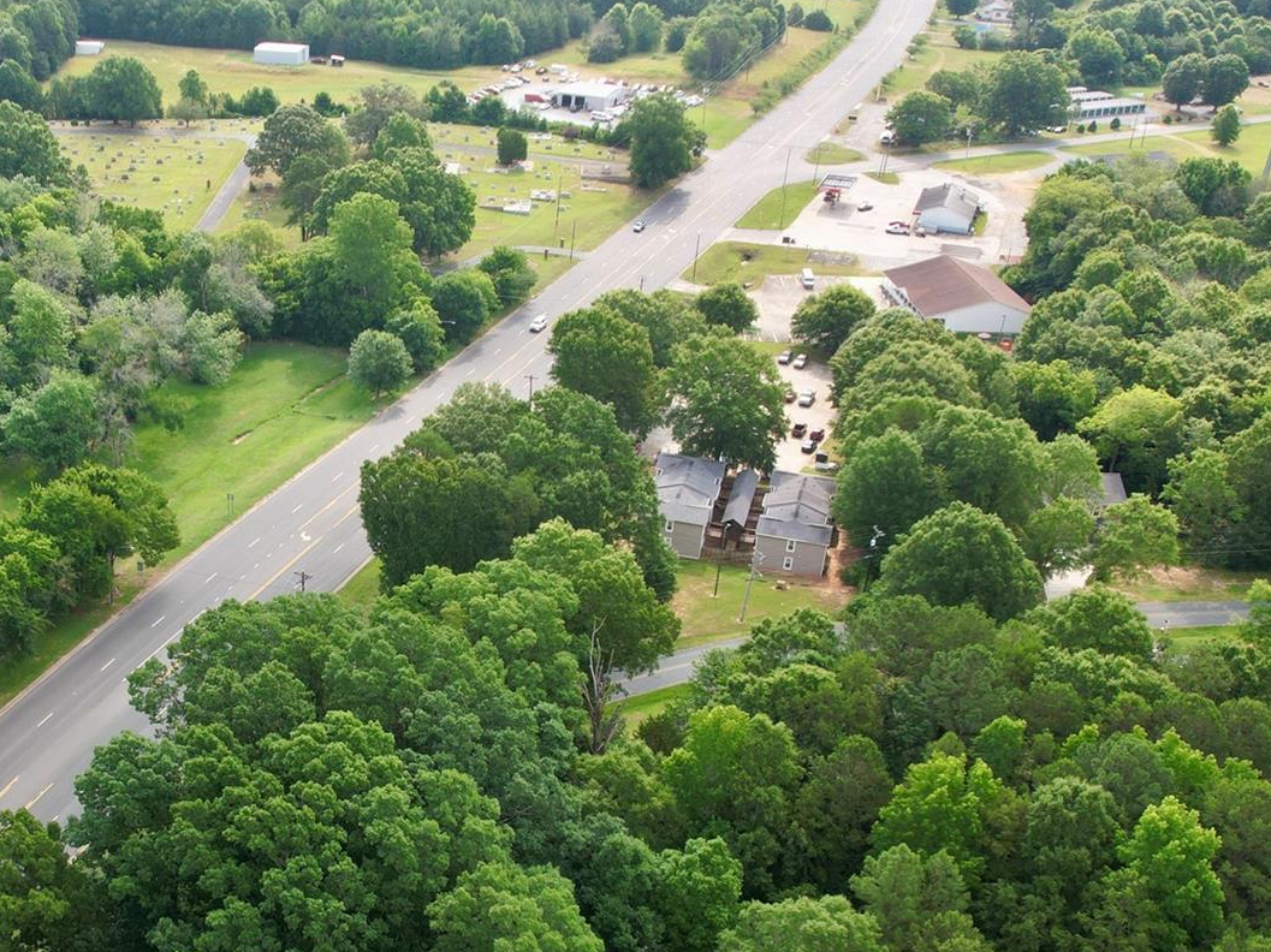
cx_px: 311
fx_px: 1505
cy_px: 623
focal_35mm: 41
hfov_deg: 44.2
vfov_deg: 34.8
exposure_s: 1/180
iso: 100
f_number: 2.8
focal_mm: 8.38
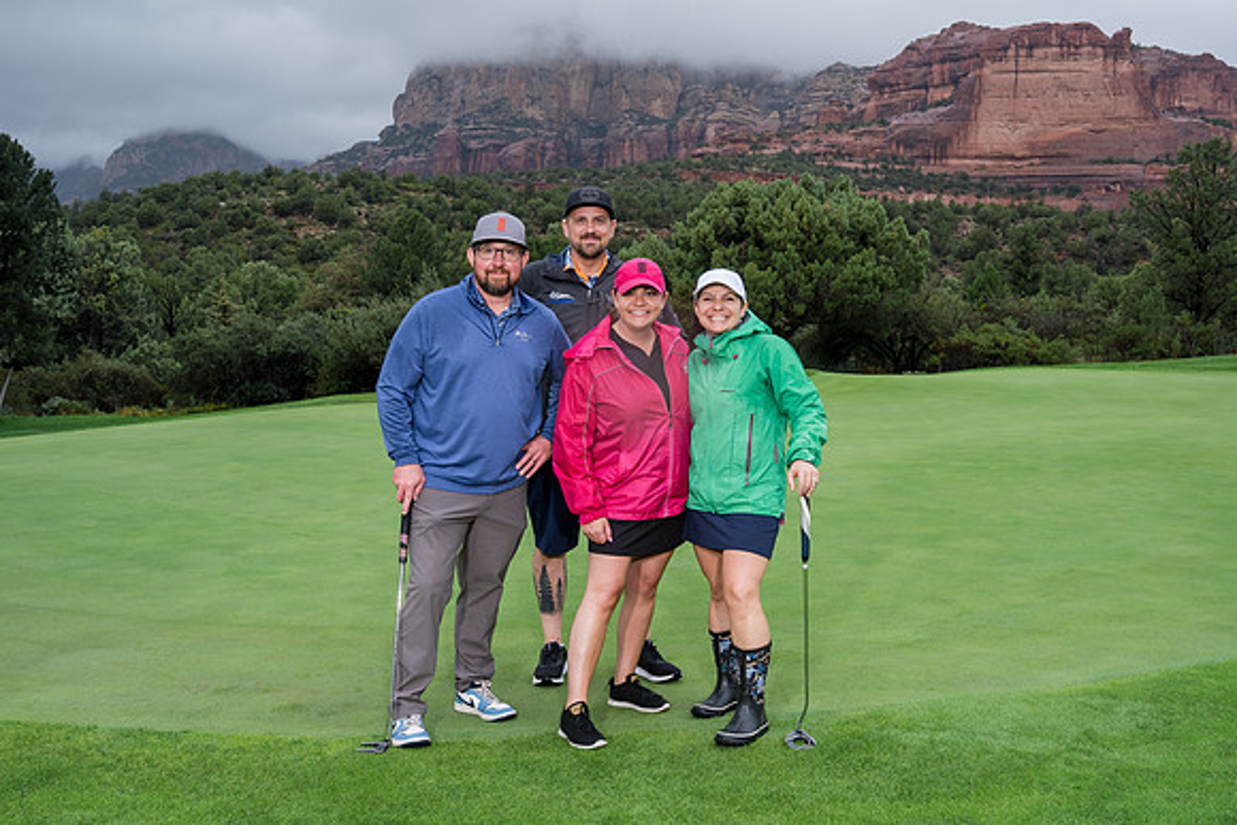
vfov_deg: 41.3
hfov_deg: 58.8
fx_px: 1095
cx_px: 679
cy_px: 405
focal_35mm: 32
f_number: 5.6
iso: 320
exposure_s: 1/400
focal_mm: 24
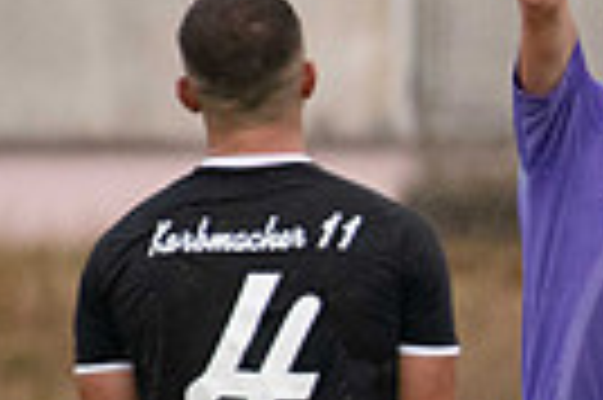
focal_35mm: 2158
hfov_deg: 1.0
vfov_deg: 0.6
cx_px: 1073
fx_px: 36102
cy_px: 421
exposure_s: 1/1600
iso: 3200
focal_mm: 420
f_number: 5.6
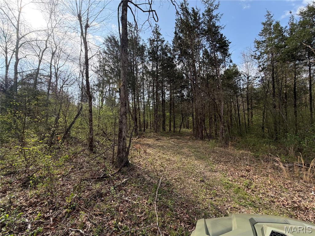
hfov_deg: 102.1
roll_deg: +2.8
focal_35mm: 14
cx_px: 158
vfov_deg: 85.7
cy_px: 118
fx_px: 127
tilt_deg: +0.7
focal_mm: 2.22
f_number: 2.2
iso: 40
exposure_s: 1/770
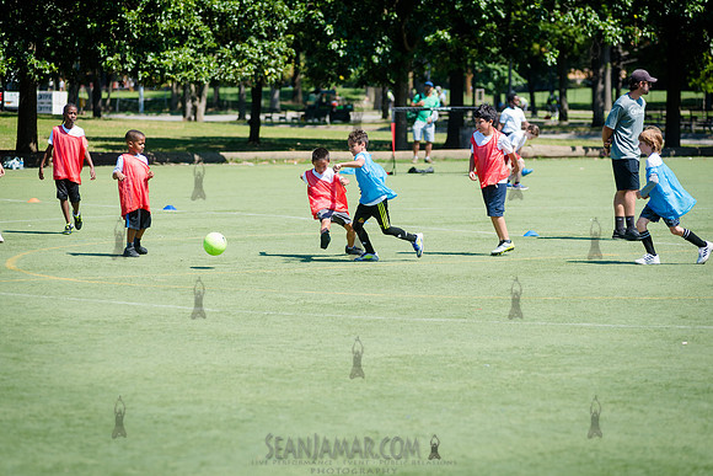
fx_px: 2674
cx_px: 356
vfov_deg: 10.2
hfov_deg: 15.2
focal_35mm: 135
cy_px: 238
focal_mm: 135
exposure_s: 1/1000
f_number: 4
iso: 200
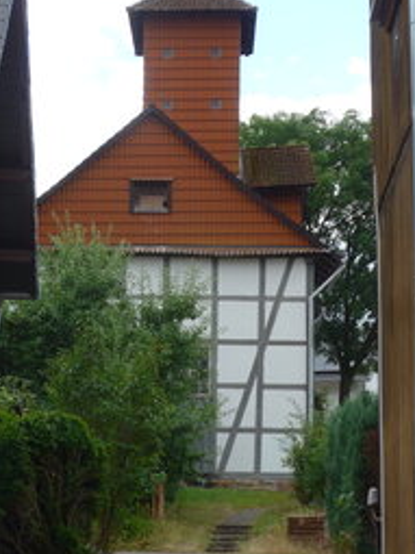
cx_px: 148
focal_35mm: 141
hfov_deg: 10.5
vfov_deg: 14.0
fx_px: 2256
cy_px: 282
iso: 80
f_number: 4.6
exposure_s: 1/320
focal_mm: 18
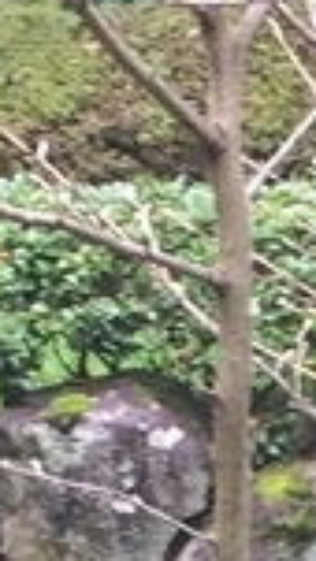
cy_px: 1044
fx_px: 3737
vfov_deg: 8.2
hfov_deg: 4.7
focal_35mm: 251
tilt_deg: -15.5
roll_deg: +0.8
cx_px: 796
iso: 32
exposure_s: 1/60
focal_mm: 4.15
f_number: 2.2
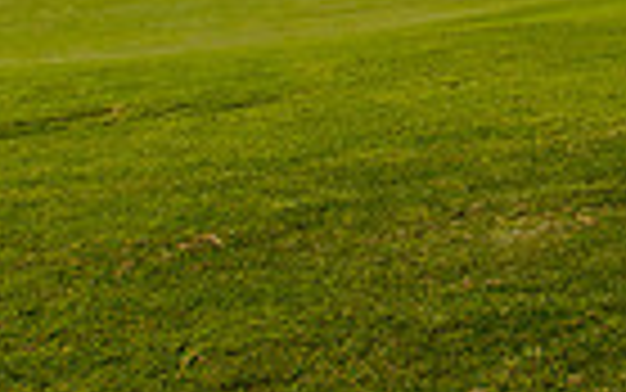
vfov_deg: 11.7
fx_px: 1843
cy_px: -155
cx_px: 869
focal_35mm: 108
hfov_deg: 17.7
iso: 200
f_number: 7.1
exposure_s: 1/200
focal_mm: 17
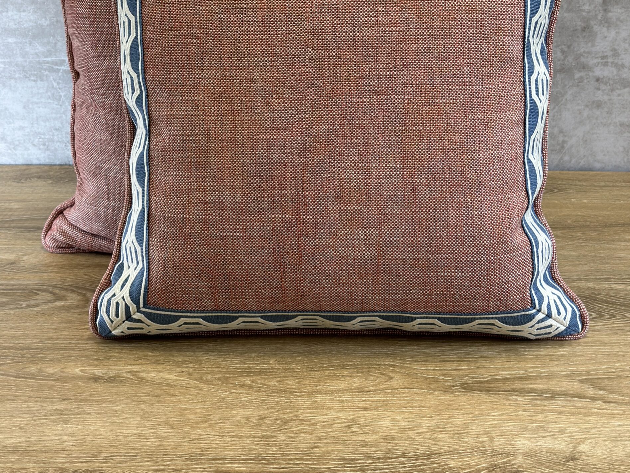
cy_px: 94
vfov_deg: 22.3
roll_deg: +0.6
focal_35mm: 65
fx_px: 1183
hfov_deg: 29.8
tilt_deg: -15.8
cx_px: 319
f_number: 1.78
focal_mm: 6.86
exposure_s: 1/121
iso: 64
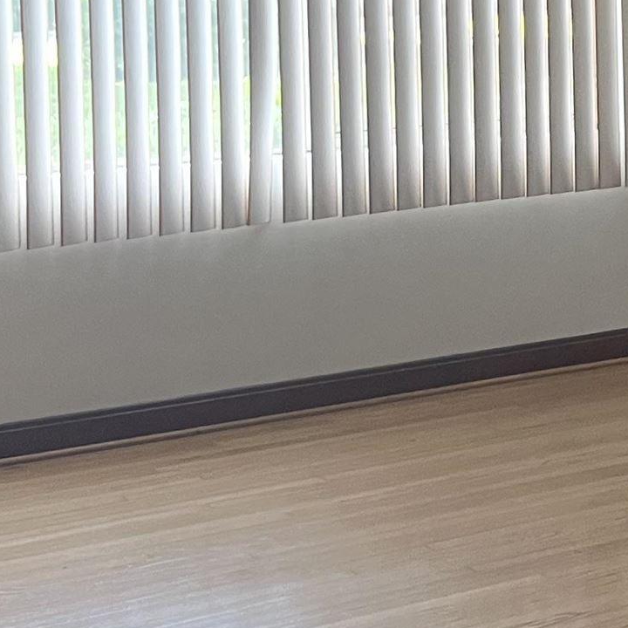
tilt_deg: -3.1
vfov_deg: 17.5
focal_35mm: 98
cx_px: 1280
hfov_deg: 14.5
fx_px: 2011
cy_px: 53
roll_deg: +0.3
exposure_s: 1/60
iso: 200
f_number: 1.6
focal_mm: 5.1
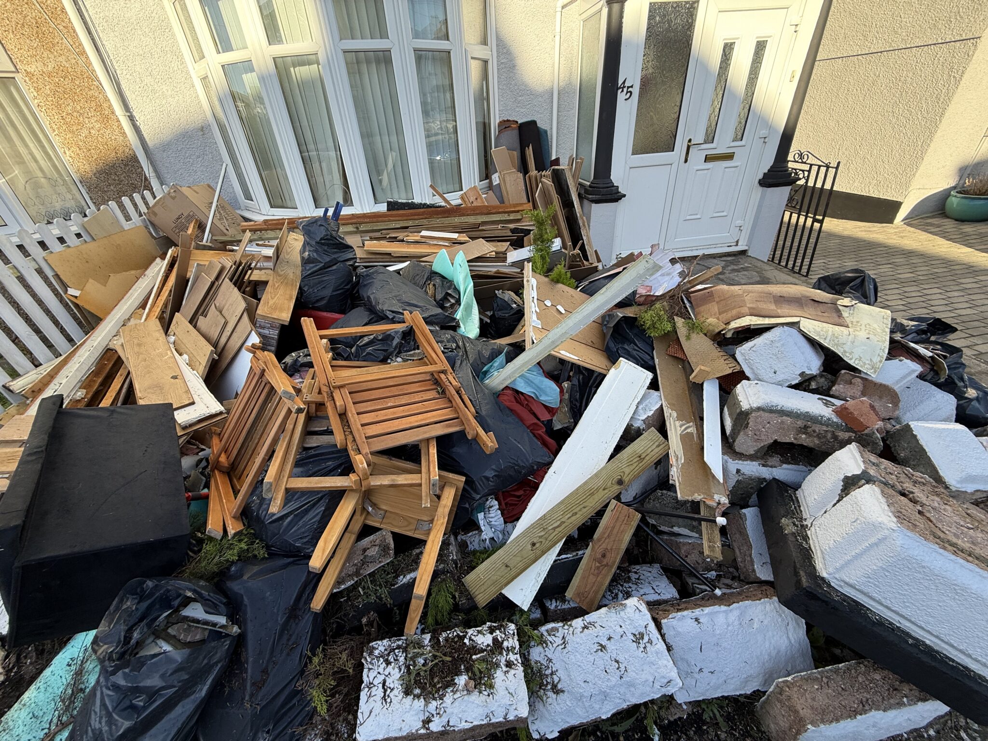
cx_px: 494
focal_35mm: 14
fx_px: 400
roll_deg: +3.7
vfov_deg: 85.7
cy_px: 370
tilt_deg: -30.7
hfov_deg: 102.1
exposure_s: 1/258
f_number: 2.2
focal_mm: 2.22
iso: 50
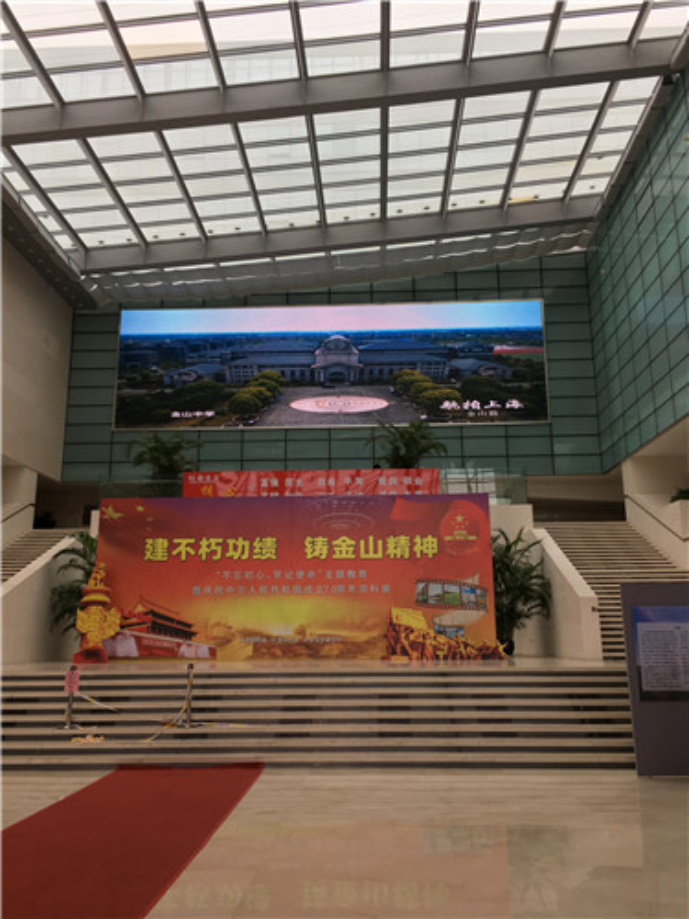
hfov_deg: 48.2
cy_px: 460
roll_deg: -0.6
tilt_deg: +12.9
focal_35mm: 29
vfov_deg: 61.7
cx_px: 344
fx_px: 770
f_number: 2.2
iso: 40
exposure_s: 1/100
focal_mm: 4.15
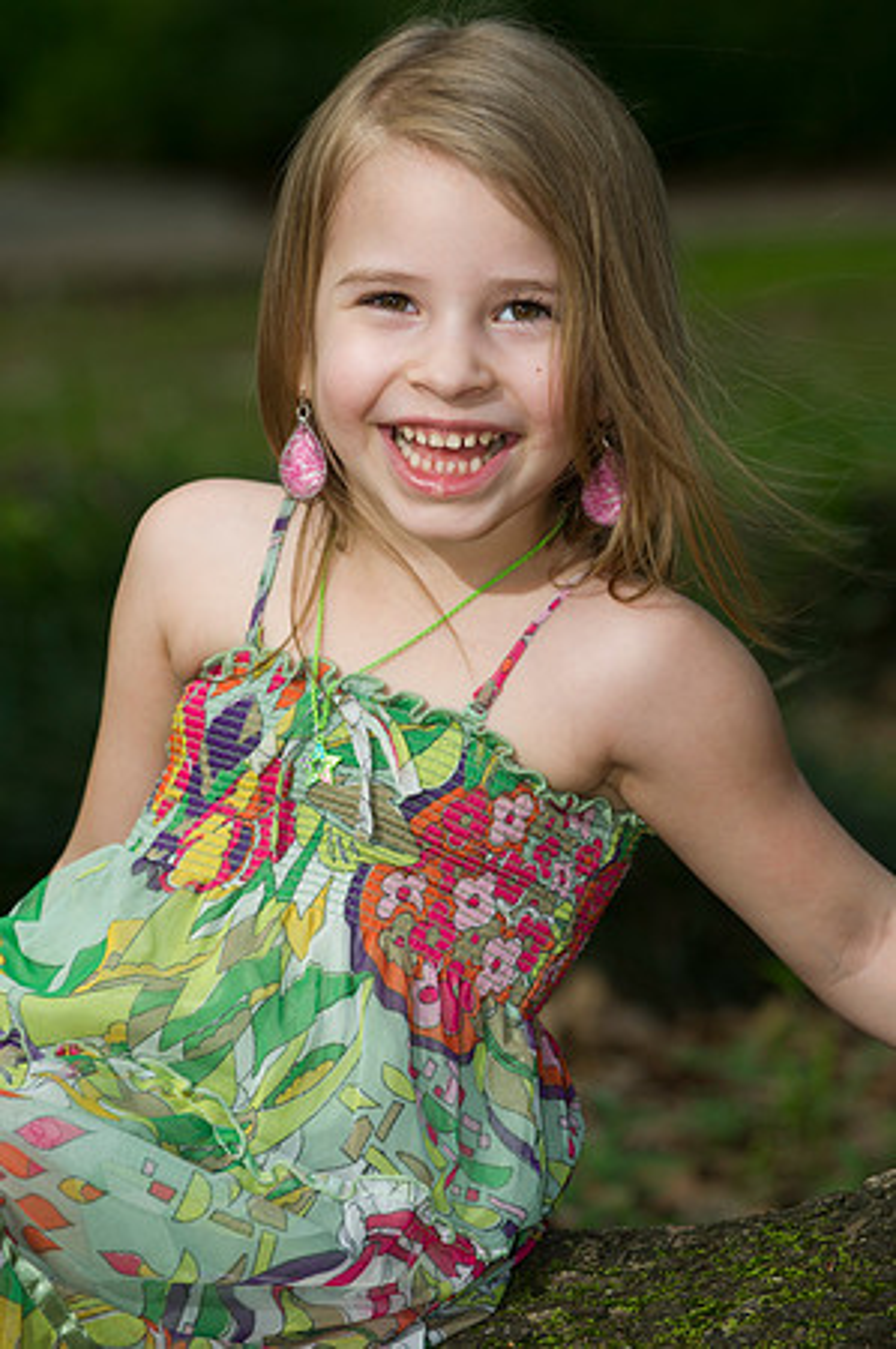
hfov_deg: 8.1
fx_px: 6361
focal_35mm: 170
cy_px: 674
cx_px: 448
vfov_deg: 12.1
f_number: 5.6
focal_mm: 170
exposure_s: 1/100
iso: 200
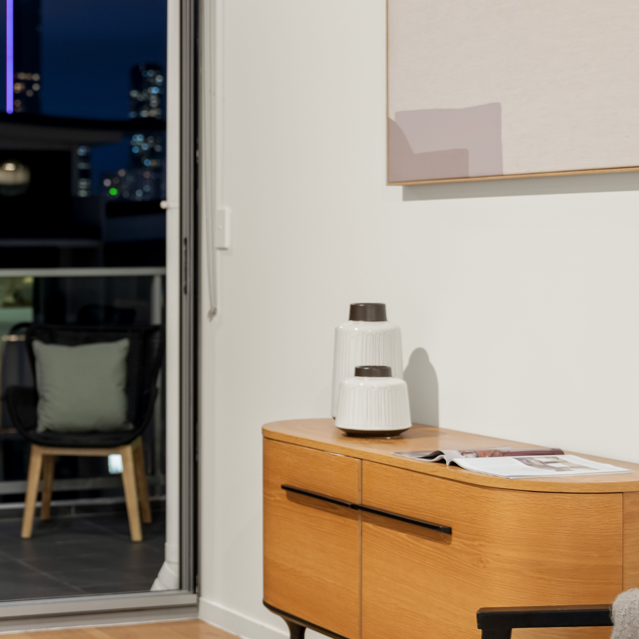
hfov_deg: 19.9
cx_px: -15
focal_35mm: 84
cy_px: 276
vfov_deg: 20.6
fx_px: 1759
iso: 320
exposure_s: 1/4
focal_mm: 34.1
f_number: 2.8
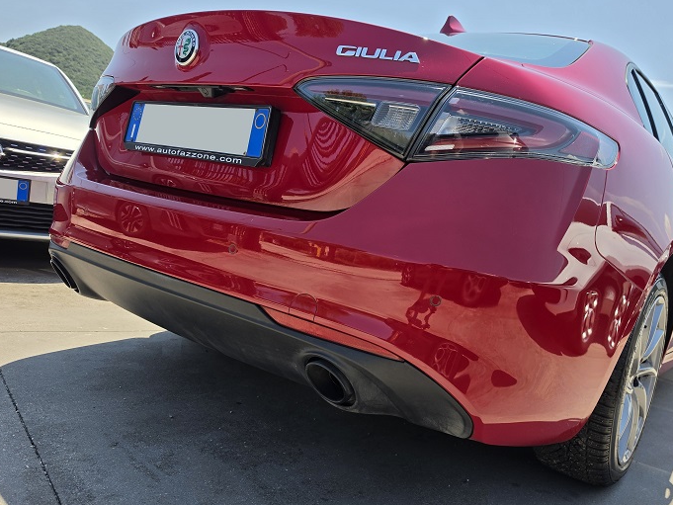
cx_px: 382
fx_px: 525
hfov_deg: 65.0
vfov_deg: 51.3
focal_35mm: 27
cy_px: 271
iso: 64
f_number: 1.4
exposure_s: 1/5294
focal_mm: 6.5
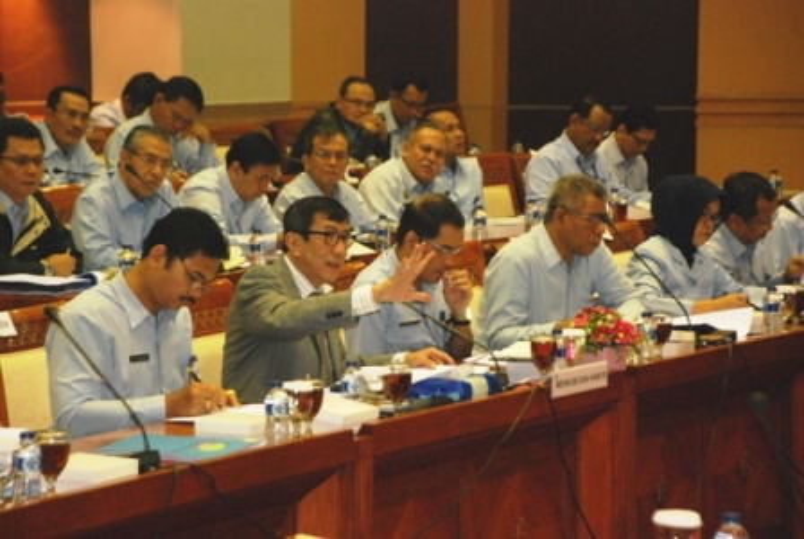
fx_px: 3187
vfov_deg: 9.7
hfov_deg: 14.4
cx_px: 402
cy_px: 270
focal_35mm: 142
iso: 1250
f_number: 6.3
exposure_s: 1/40
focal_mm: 95
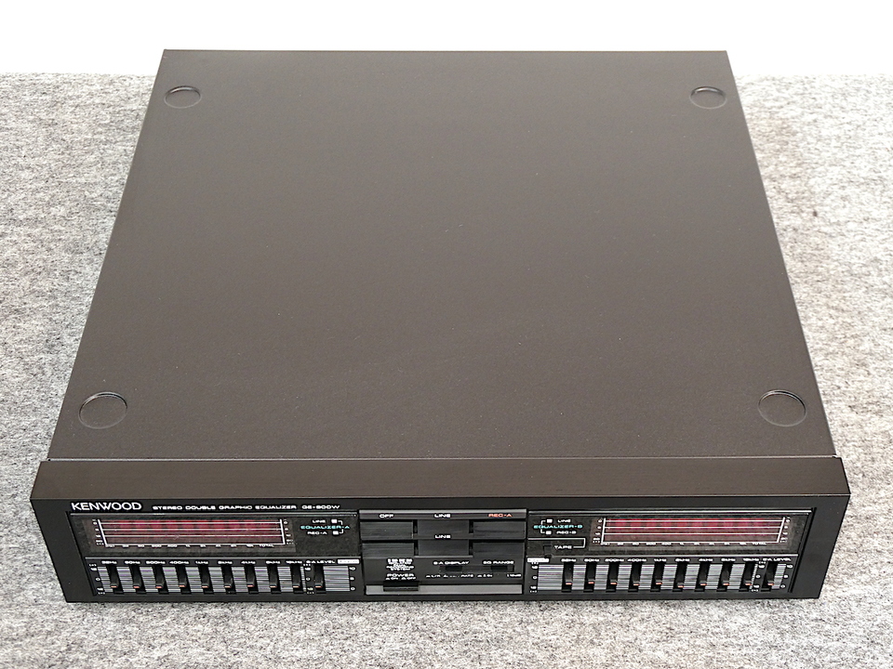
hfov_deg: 38.2
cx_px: 446
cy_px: 334
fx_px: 1290
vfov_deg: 29.1
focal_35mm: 50
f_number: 4.1
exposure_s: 1/10
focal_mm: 9
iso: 200
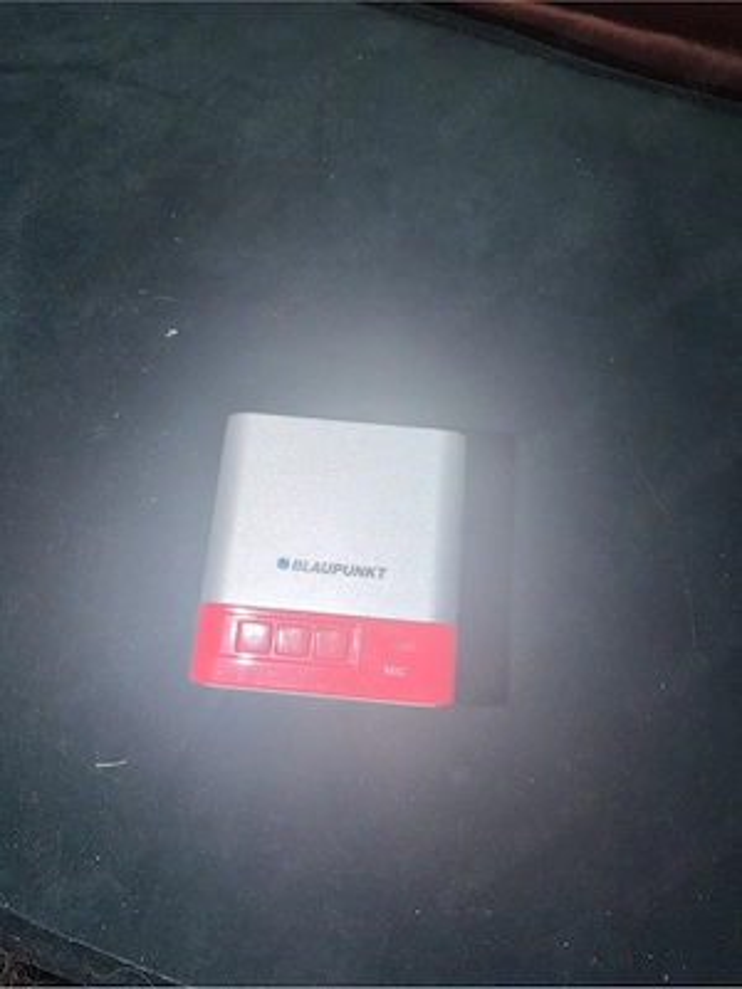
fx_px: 686
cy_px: 494
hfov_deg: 56.8
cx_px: 371
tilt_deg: -68.3
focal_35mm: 24
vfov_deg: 71.6
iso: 16
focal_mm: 2.22
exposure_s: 1/74
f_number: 2.2
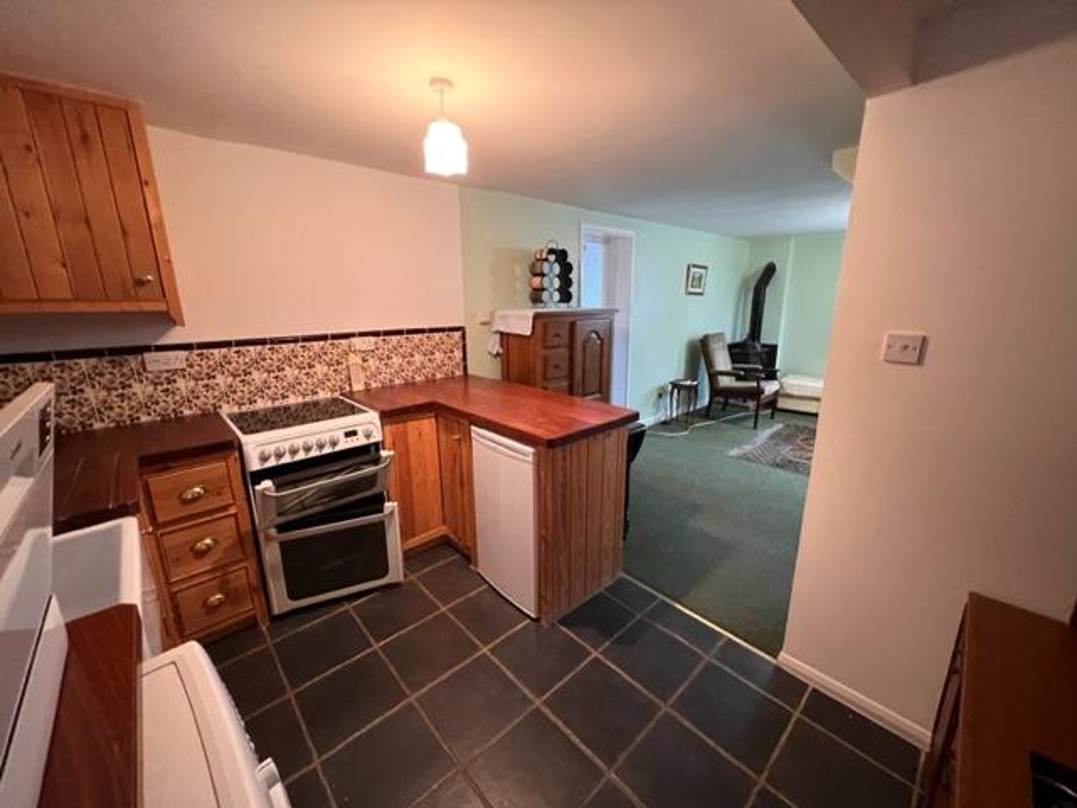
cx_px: 538
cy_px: 404
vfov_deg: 89.9
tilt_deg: -14.8
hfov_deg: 106.2
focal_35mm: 13
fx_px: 404
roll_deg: +0.3
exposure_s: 1/34
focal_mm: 1.57
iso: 640
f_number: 1.8
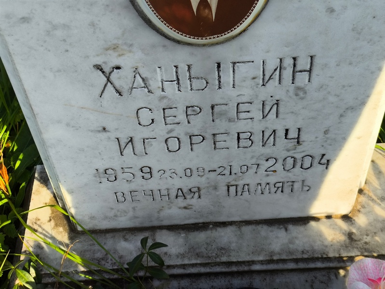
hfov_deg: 38.2
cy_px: 144
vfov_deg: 29.1
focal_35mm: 50
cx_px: 192
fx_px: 556
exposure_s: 1/690
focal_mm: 4.71
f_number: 1.7
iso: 50
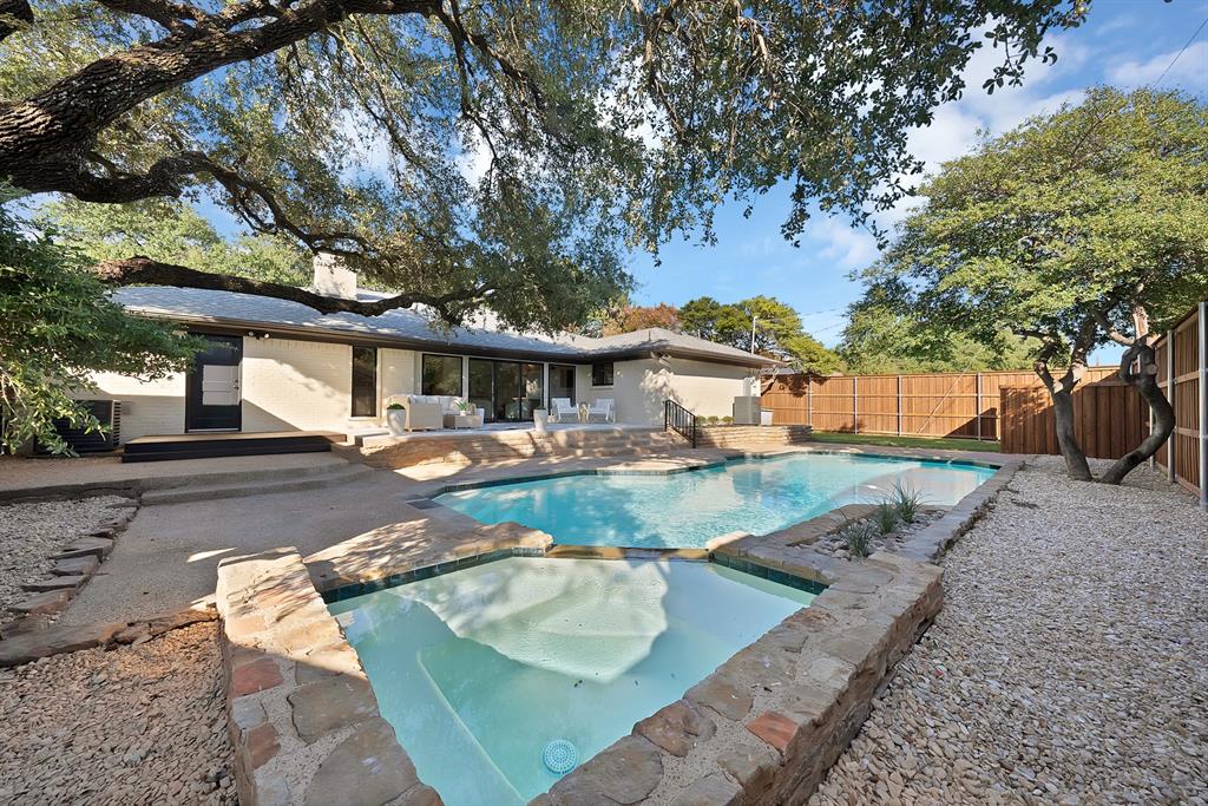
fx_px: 403
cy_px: 403
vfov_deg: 90.0
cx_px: 604
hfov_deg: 112.6
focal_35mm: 12
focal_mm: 12
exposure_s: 1/125
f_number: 9
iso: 640
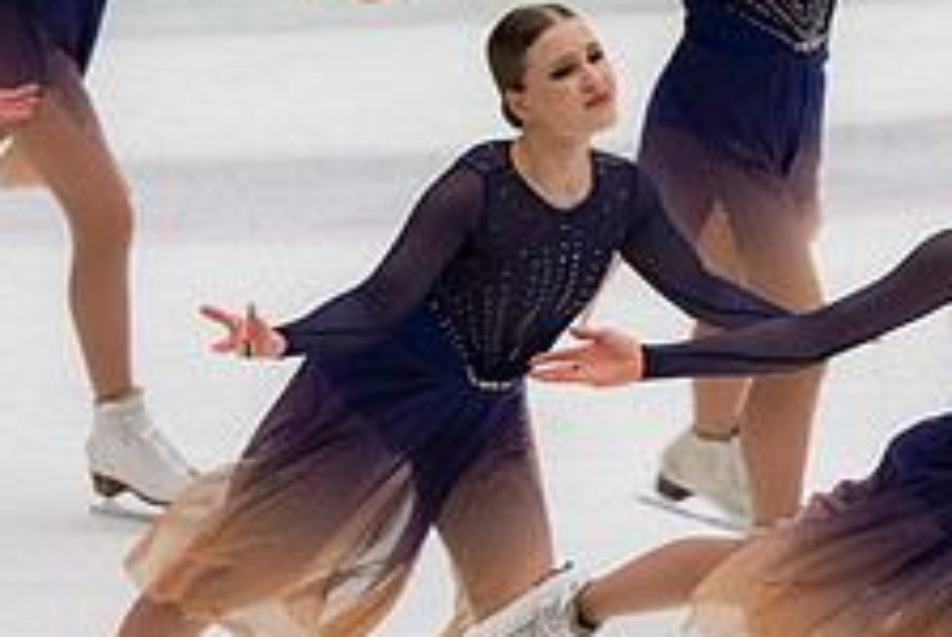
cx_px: 1012
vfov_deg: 2.7
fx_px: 13345
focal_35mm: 504
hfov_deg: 4.1
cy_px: 452
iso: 1000
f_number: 5.6
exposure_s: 1/320
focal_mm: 130
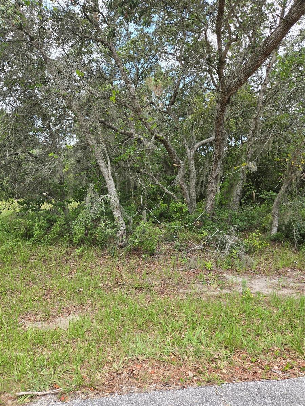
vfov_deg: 73.9
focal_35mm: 23
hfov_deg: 58.9
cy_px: 203
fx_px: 270
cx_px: 152
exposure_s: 1/262
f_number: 1.8
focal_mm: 5.4
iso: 25
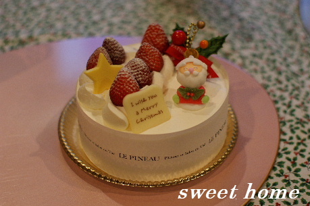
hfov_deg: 27.0
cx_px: 155
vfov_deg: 18.1
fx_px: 645
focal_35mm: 75
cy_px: 103
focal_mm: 50
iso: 400
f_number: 2
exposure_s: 1/60
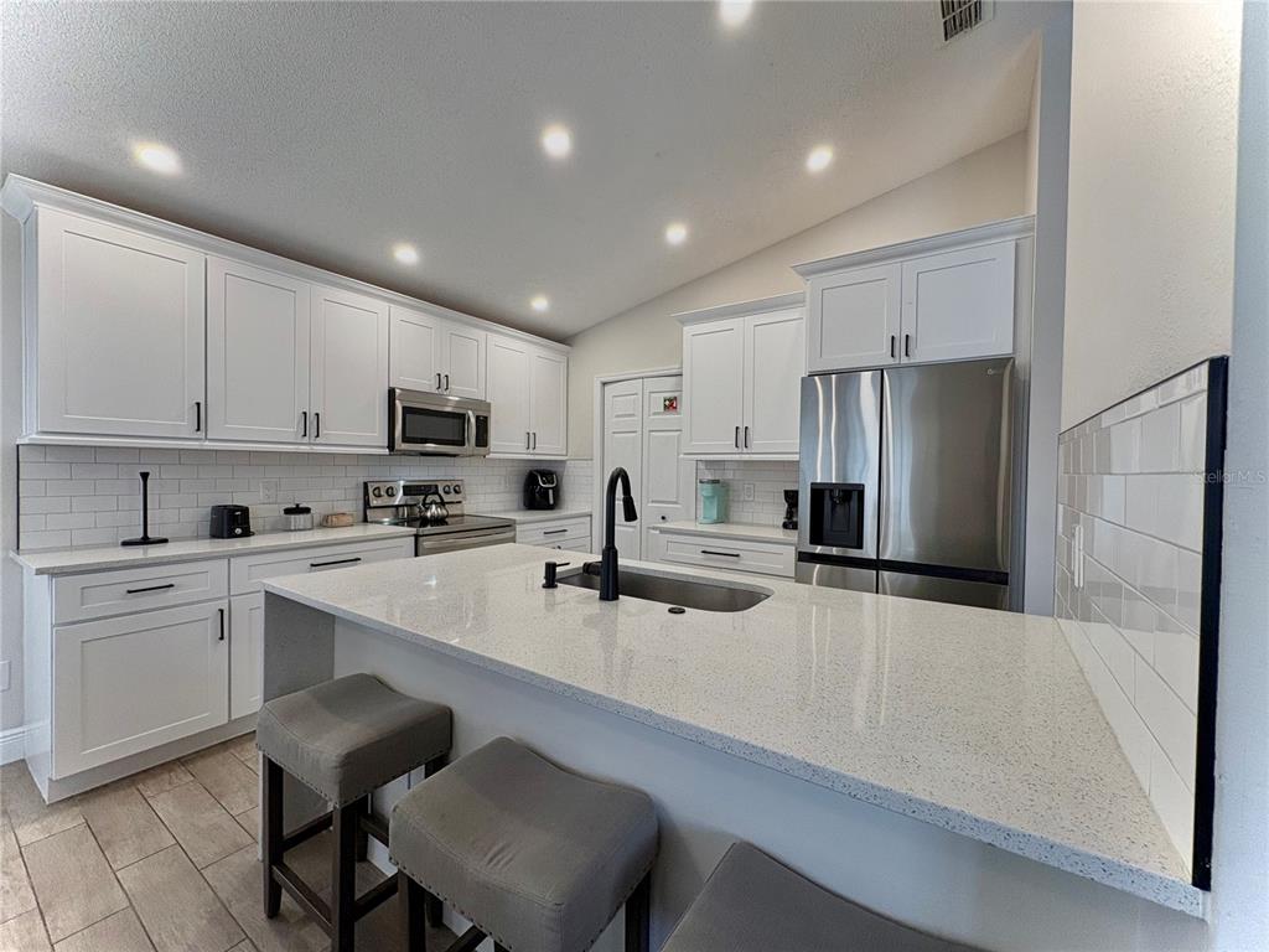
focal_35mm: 14
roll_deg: -0.5
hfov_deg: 102.1
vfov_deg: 85.7
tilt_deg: -0.5
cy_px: 476
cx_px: 634
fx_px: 513
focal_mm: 2.22
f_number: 2.2
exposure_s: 1/120
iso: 125
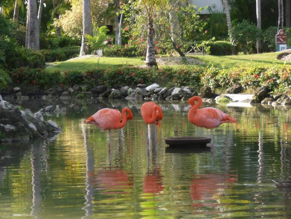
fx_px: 1395
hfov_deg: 11.9
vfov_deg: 8.9
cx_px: 146
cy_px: 110
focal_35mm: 166
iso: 80
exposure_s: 1/80
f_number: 5.9
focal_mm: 29.4
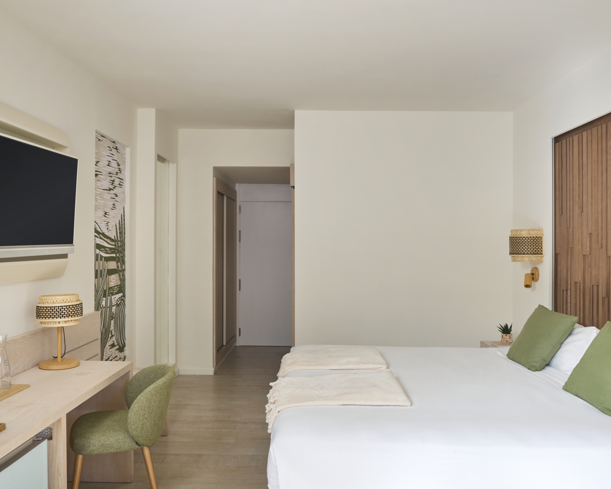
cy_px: 240
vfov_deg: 49.1
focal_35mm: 30
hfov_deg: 59.4
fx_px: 535
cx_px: 321
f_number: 16
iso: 250
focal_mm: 25.5
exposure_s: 1/10
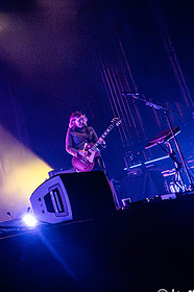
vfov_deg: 35.6
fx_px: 454
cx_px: -54
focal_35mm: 56
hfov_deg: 21.9
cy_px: 127
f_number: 3.5
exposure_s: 1/200
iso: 6400
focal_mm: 10.17
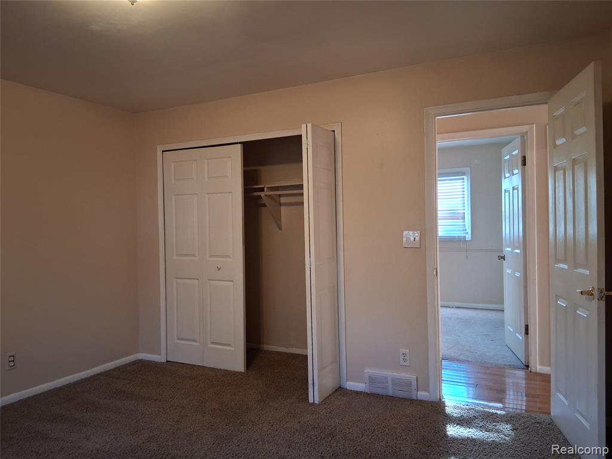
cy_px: 230
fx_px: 460
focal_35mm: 26
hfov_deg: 67.3
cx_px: 306
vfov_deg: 53.1
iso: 400
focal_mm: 3.98
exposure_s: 1/60
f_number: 1.8
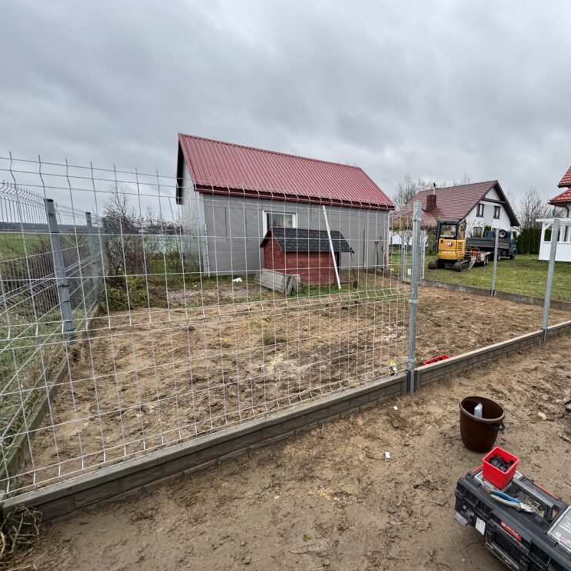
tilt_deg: -8.3
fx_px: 317
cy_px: 290
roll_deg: -1.9
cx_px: 388
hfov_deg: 80.7
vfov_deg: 84.0
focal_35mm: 17
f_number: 2.2
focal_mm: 2.22
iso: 64
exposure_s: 1/99
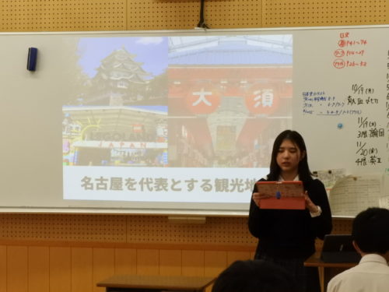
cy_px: 146
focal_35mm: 105
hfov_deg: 18.7
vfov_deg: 14.1
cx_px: 194
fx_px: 1180
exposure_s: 1/160
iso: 1600
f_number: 7.6
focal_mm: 18.8
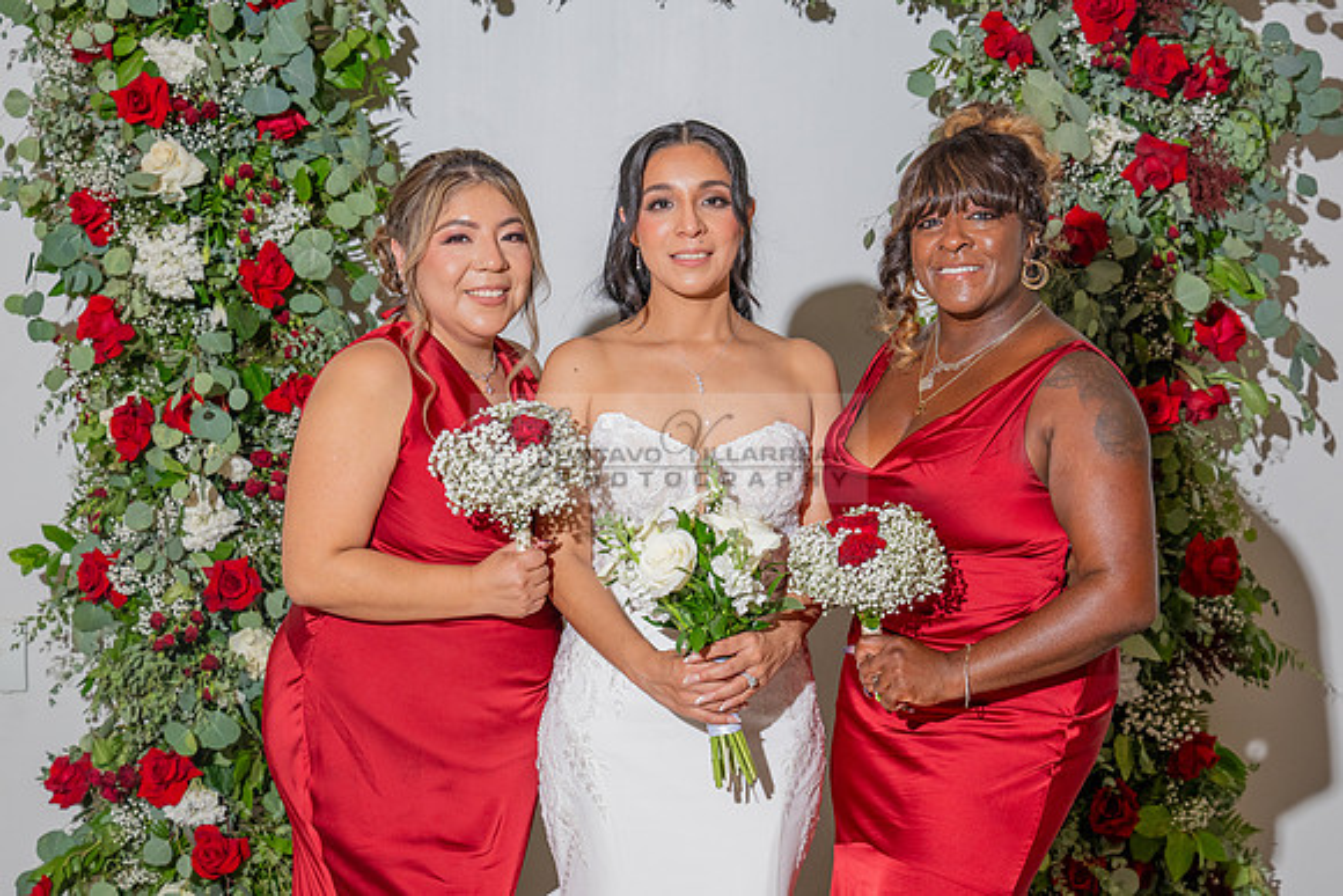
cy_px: 434
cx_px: 704
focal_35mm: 78
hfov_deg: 26.0
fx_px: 2905
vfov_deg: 17.5
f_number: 5.6
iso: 800
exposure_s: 1/200
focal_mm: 70
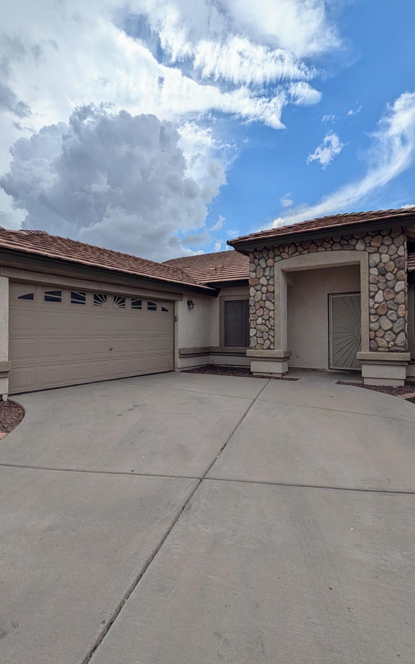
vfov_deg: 94.4
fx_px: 308
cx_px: 217
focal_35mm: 17
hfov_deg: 68.0
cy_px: 331
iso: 47
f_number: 1.7
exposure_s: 1/4184
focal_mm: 2.02
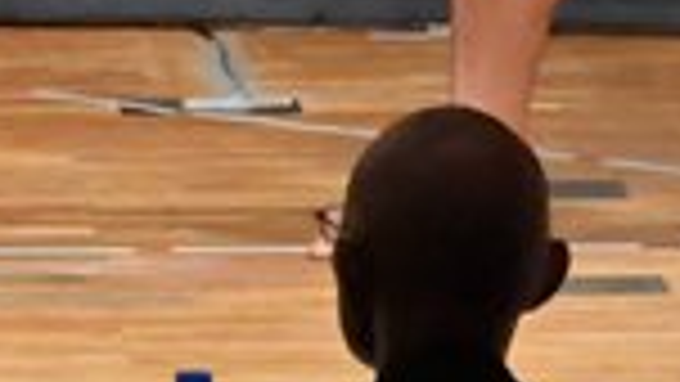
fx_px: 23228
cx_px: -763
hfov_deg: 1.7
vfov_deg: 0.9
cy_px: -490
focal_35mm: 1288
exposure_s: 1/400
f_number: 5.6
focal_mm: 160
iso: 11400
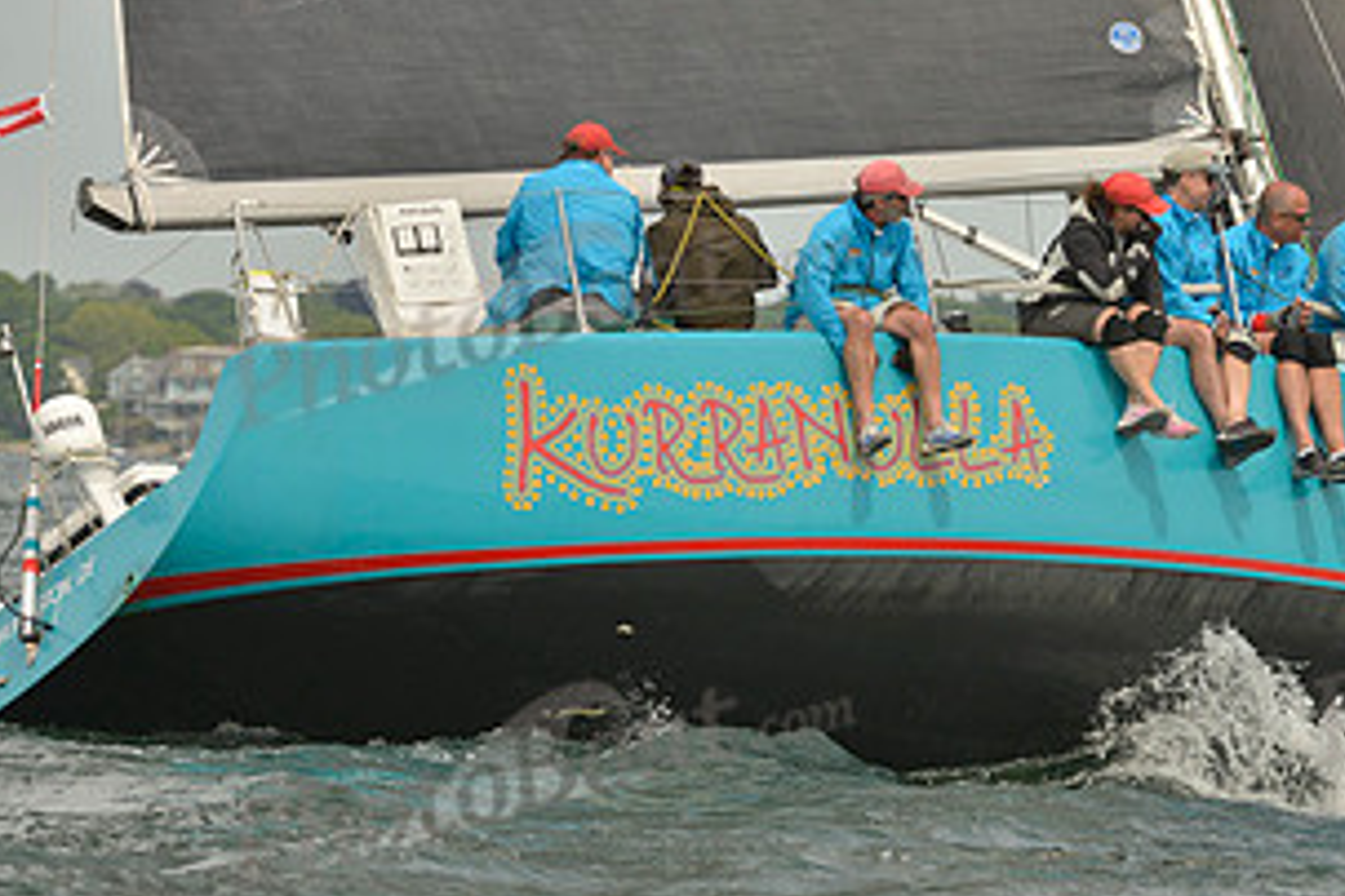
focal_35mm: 383
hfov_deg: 5.4
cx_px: 1088
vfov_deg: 3.6
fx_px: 14308
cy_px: 481
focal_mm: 200
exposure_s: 1/1250
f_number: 7.1
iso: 280
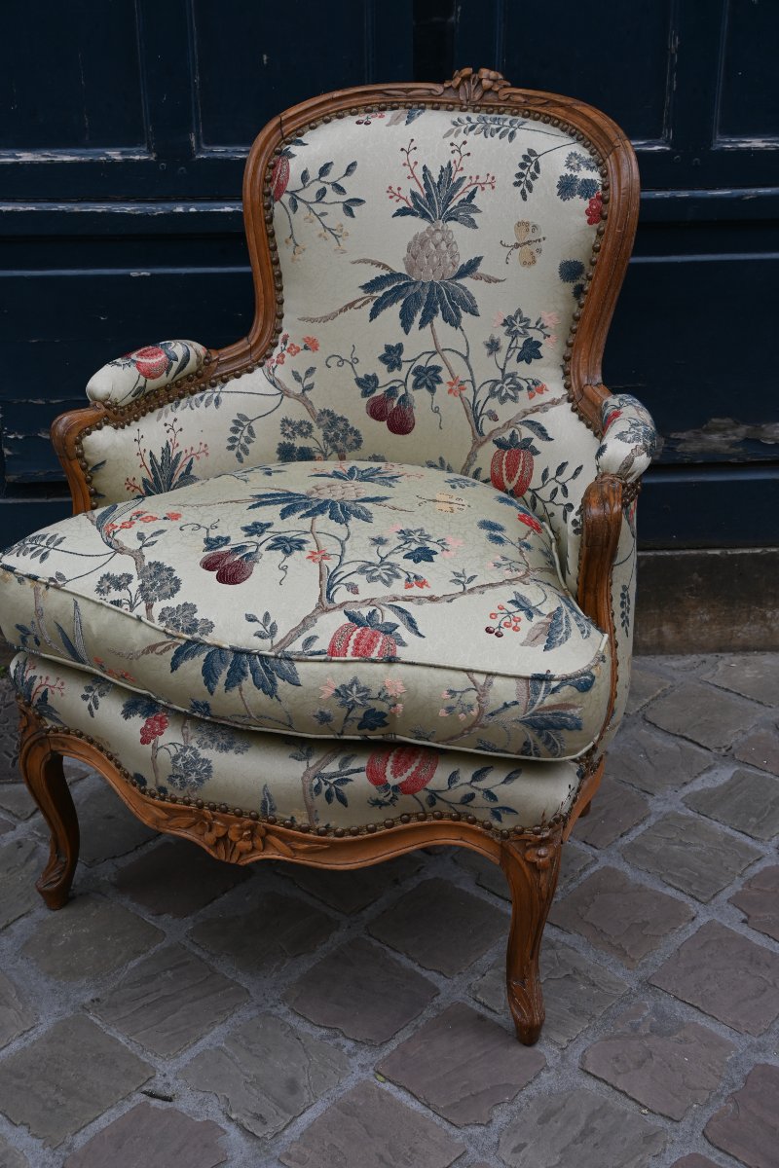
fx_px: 1412
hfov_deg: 30.8
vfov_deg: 45.0
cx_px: 390
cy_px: 584
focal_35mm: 44
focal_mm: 29
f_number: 6.3
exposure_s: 1/125
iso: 100
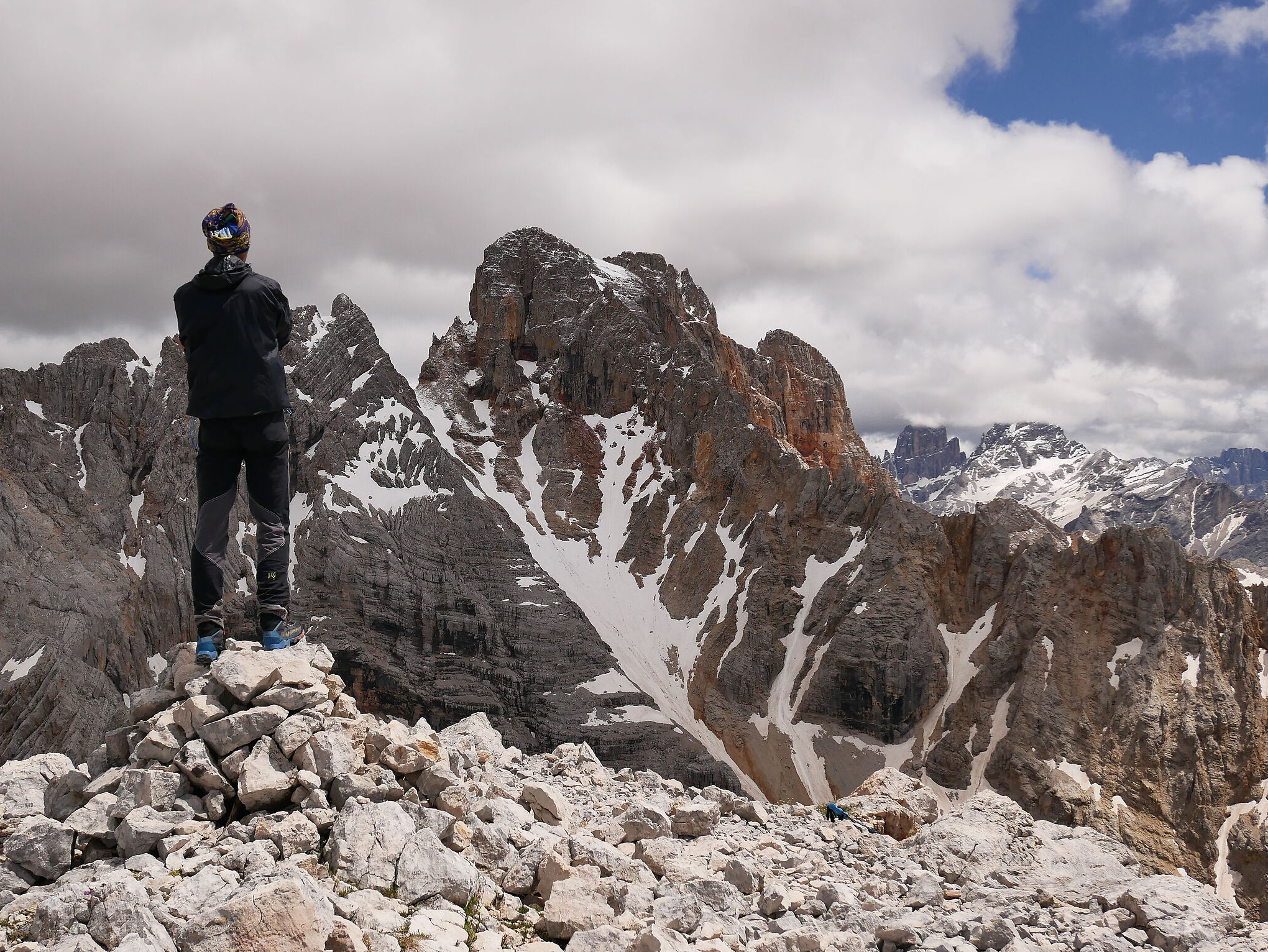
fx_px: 1466
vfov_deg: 36.0
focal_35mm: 40
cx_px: 544
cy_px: 500
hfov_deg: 46.6
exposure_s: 1/2000
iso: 200
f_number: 5.6
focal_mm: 17
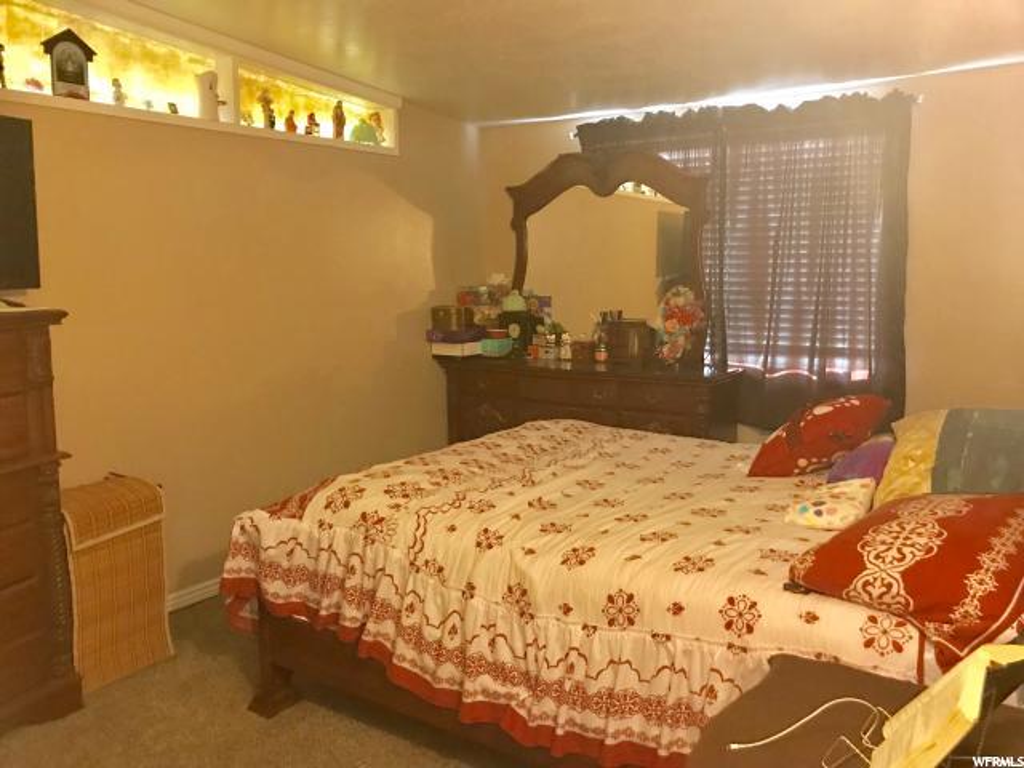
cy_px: 384
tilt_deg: -7.5
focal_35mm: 28
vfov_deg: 49.7
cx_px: 512
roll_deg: -0.2
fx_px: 828
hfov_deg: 63.4
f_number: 1.8
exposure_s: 1/6
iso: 100
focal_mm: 3.99
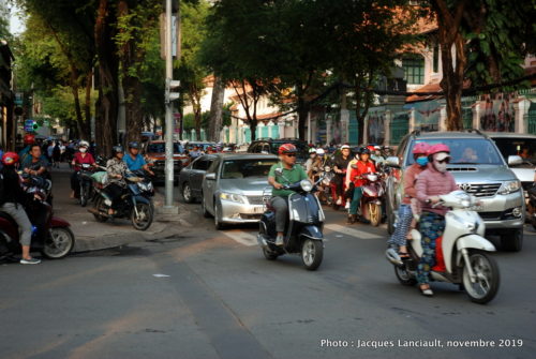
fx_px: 895
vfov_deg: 22.7
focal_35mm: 60
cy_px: 180
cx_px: 268
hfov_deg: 33.4
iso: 100
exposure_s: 1/80
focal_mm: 40
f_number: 4.5
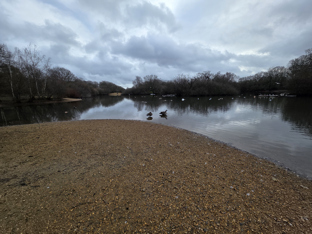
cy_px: 117
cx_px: 156
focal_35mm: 13
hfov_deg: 106.2
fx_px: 117
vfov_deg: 89.9
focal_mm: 2.2
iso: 40
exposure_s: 1/713
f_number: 1.9
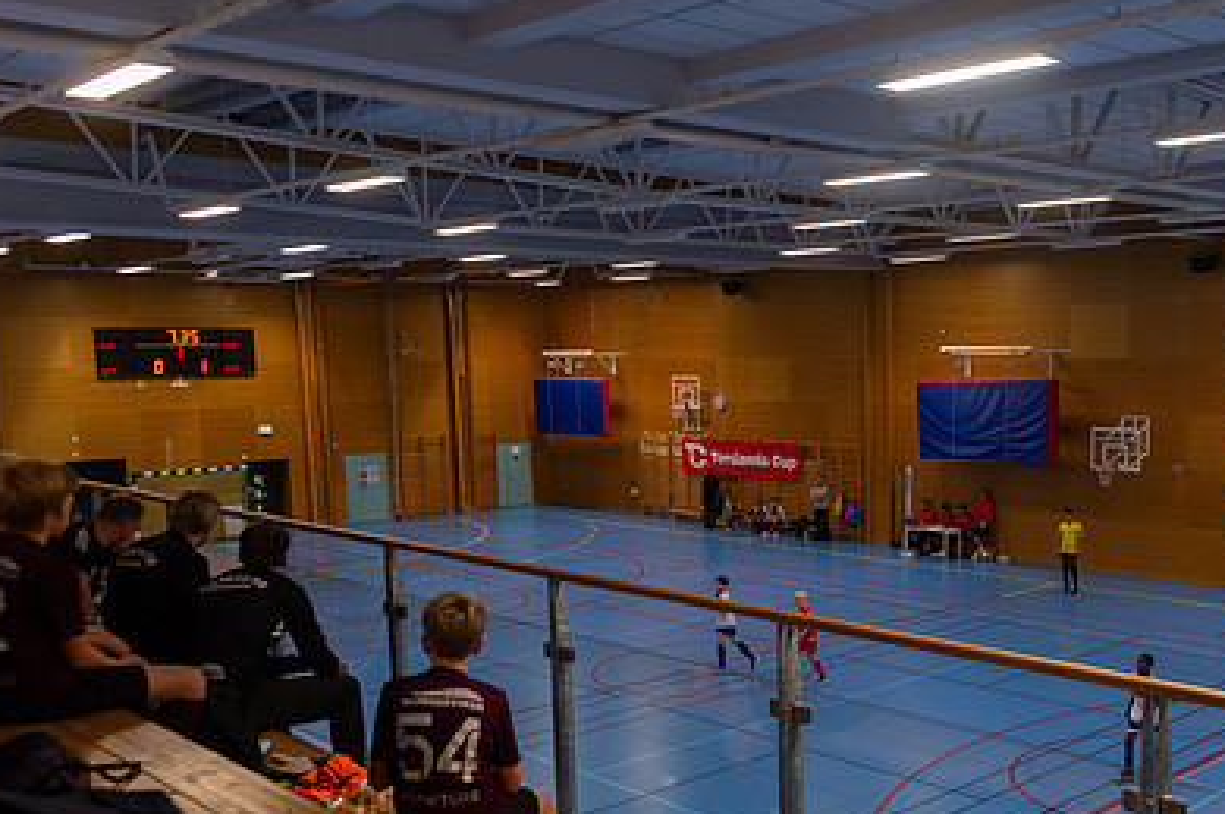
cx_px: 826
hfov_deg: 50.9
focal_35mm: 37
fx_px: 1257
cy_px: 534
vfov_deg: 35.5
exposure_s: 1/400
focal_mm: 24
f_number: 3.5
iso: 2000
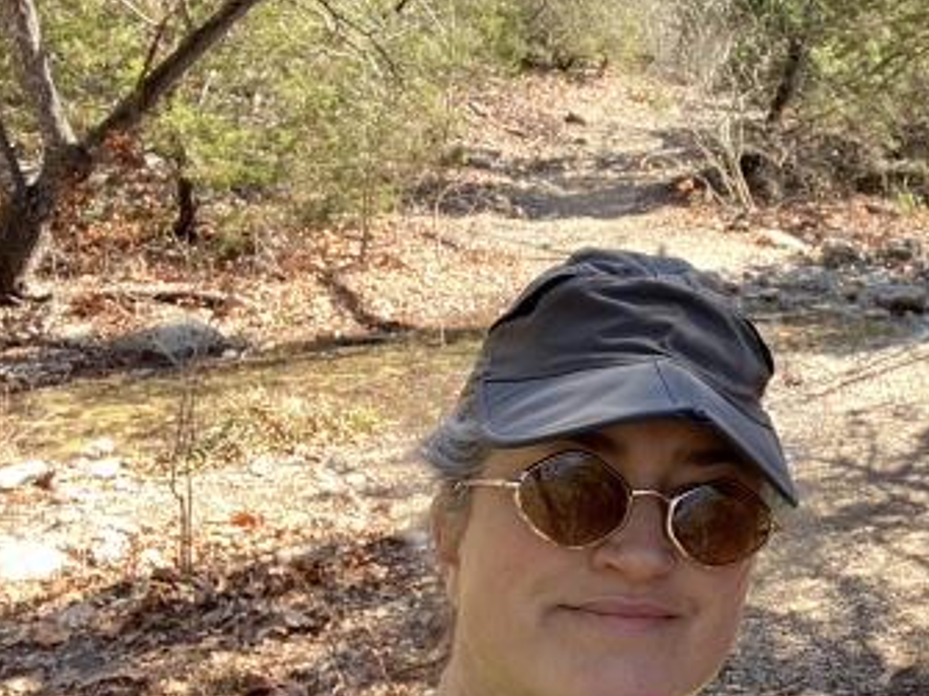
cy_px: 372
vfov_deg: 32.8
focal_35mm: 44
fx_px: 1180
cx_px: 868
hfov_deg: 39.3
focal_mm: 2.71
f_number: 2.2
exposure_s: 1/122
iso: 50
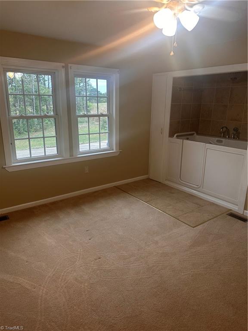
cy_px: 166
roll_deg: -1.6
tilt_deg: -15.1
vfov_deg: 71.6
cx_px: 124
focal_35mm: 24
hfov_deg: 56.8
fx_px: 229
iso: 160
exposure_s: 1/60
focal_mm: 6.86
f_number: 1.78
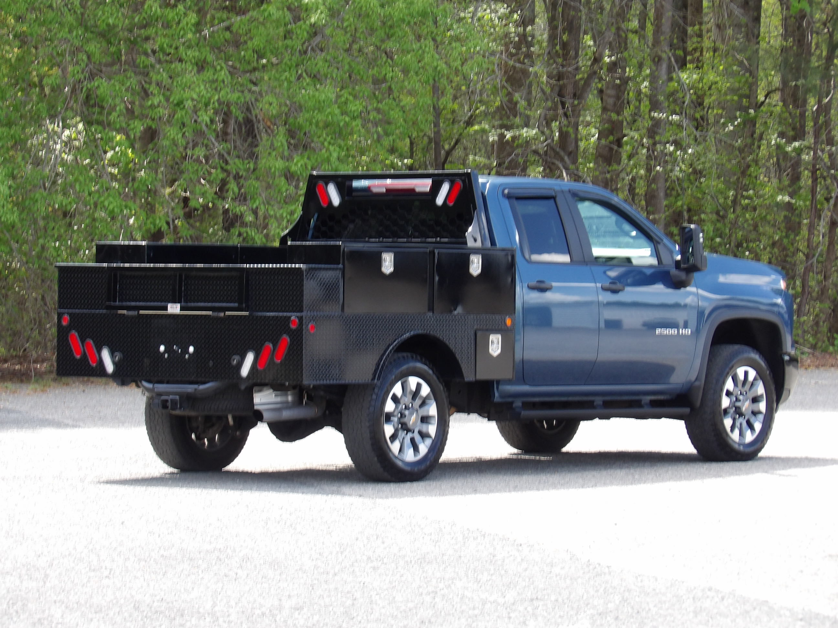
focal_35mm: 169
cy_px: 314
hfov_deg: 11.7
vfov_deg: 8.8
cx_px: 419
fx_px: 4091
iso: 105
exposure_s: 1/100
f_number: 4.4
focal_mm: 30.2
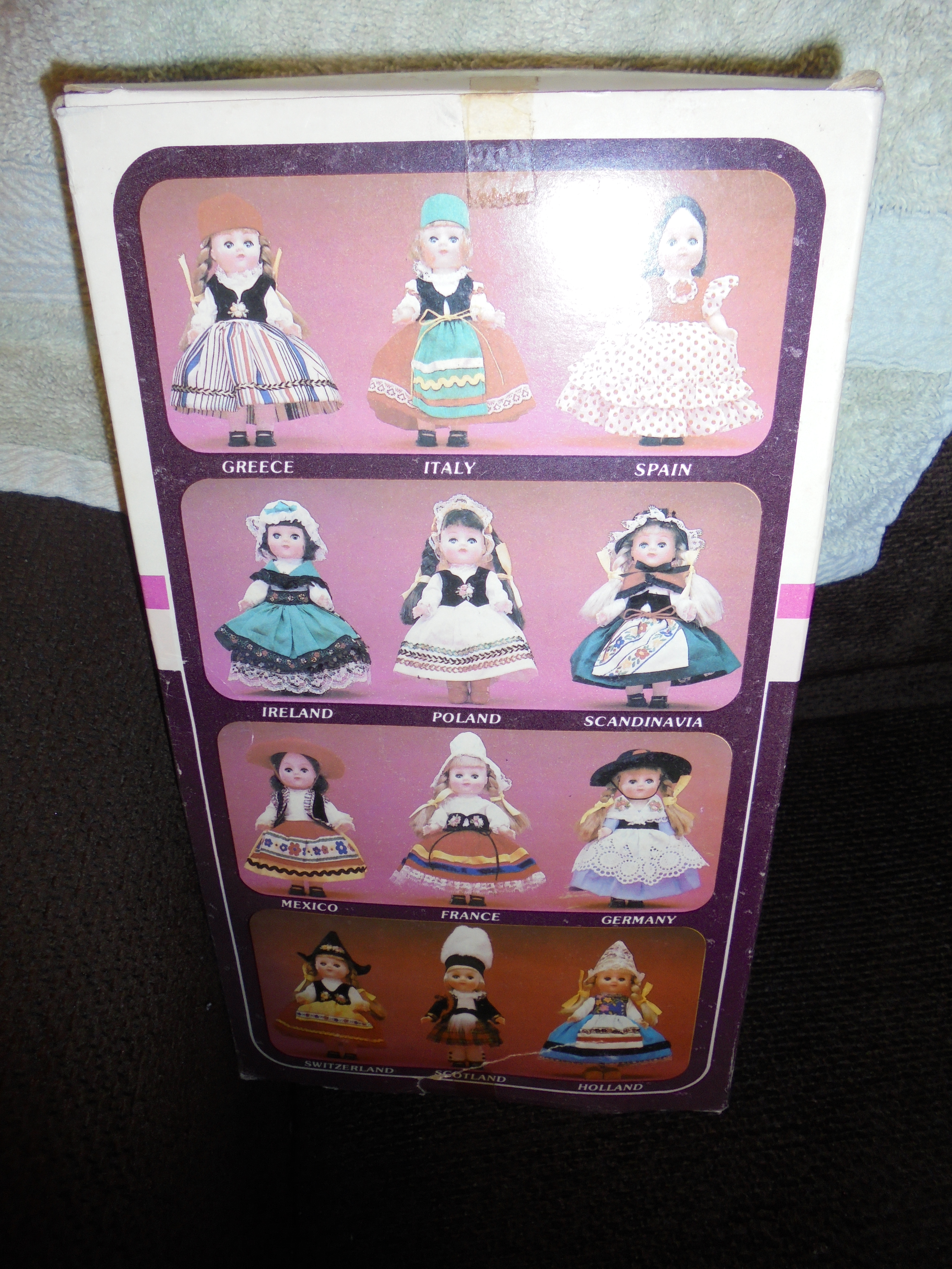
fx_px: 953
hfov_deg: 53.1
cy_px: 634
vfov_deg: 67.3
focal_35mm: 26
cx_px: 476
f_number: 3.5
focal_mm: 4.6
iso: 100
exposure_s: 1/30
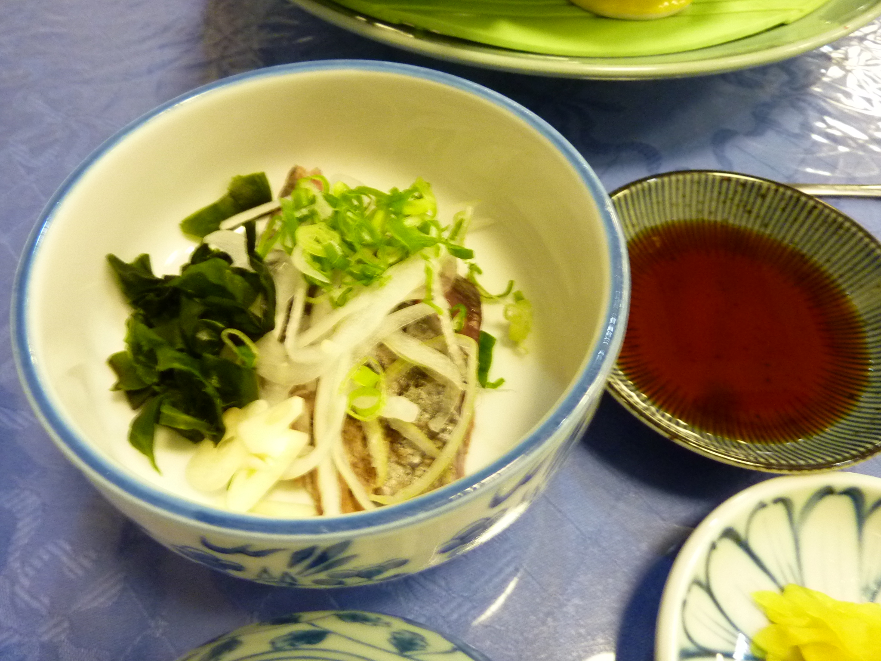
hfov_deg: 69.4
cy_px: 330
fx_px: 636
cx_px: 440
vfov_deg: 54.9
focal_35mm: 25
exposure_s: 1/13
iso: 400
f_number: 3.3
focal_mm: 4.1
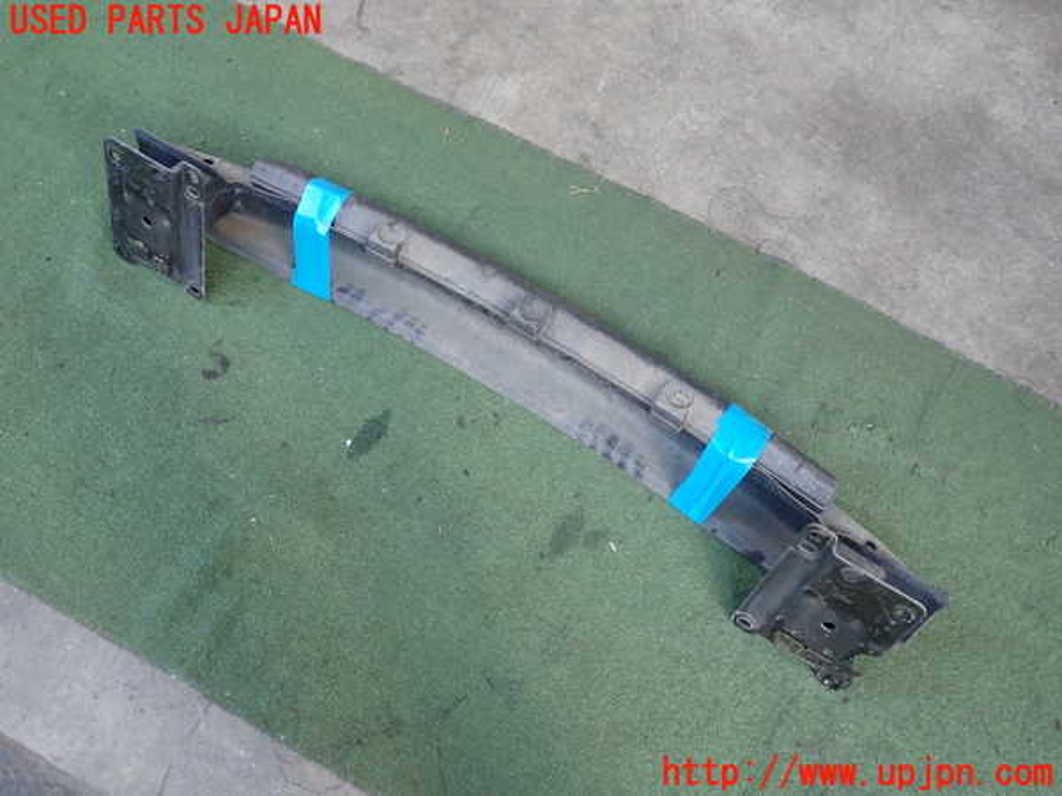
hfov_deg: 60.0
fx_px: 920
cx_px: 531
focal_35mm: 30
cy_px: 398
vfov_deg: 46.8
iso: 200
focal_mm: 5.4
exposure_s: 1/125
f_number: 2.3
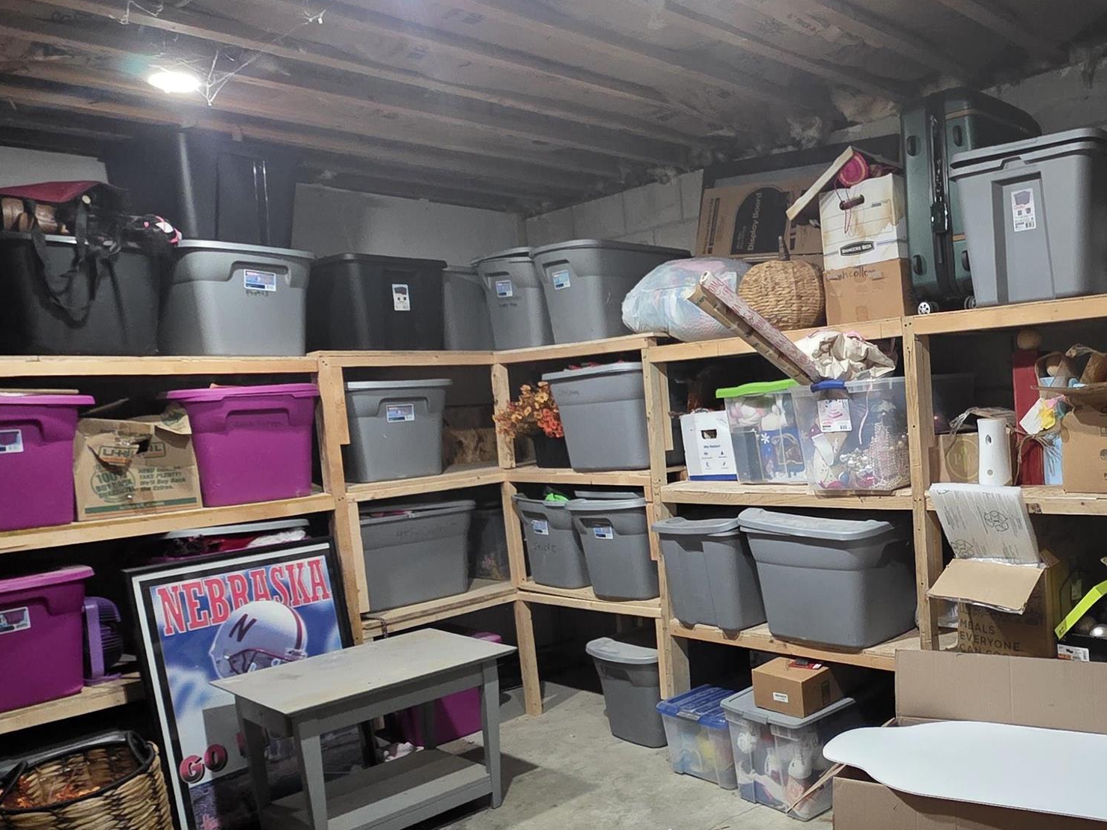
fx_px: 863
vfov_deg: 51.1
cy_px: 485
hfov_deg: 59.8
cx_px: 895
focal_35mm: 27
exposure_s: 1/60
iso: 1000
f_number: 1.9
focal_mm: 2.2
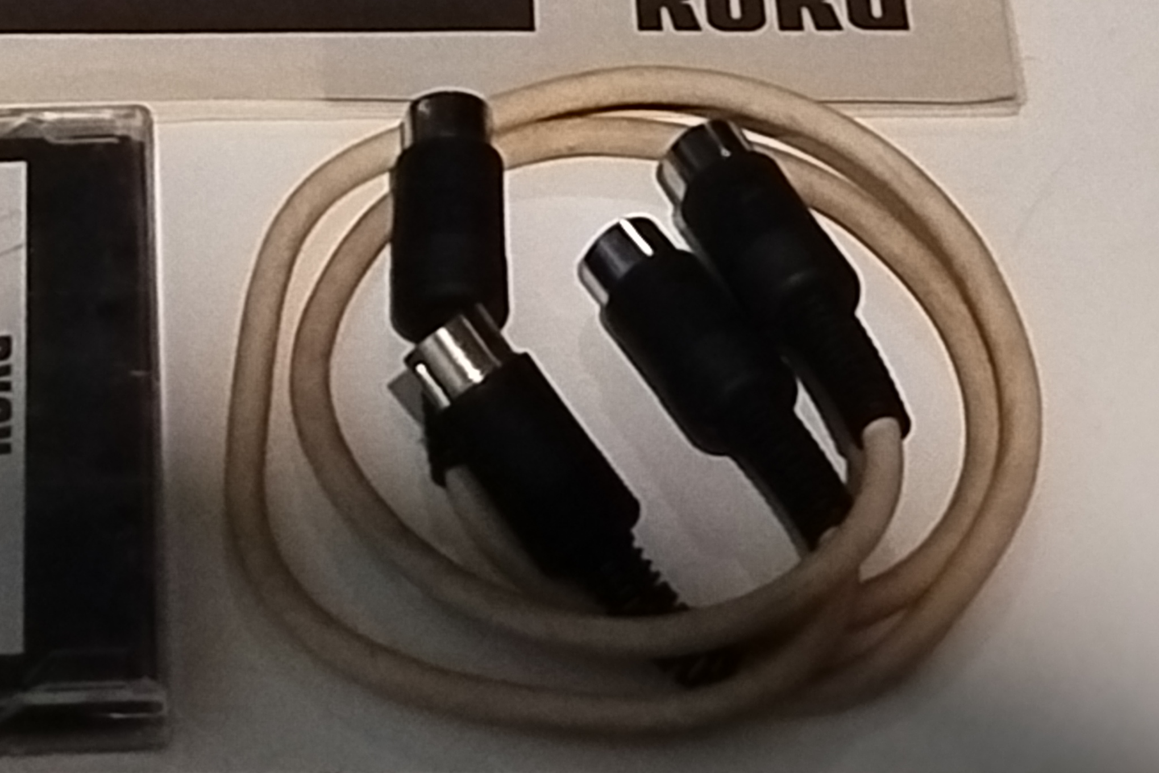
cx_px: 257
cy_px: -50
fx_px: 4861
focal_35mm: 151
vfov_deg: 9.0
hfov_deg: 13.5
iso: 1250
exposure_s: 1/17
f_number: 1.7
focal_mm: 5.31
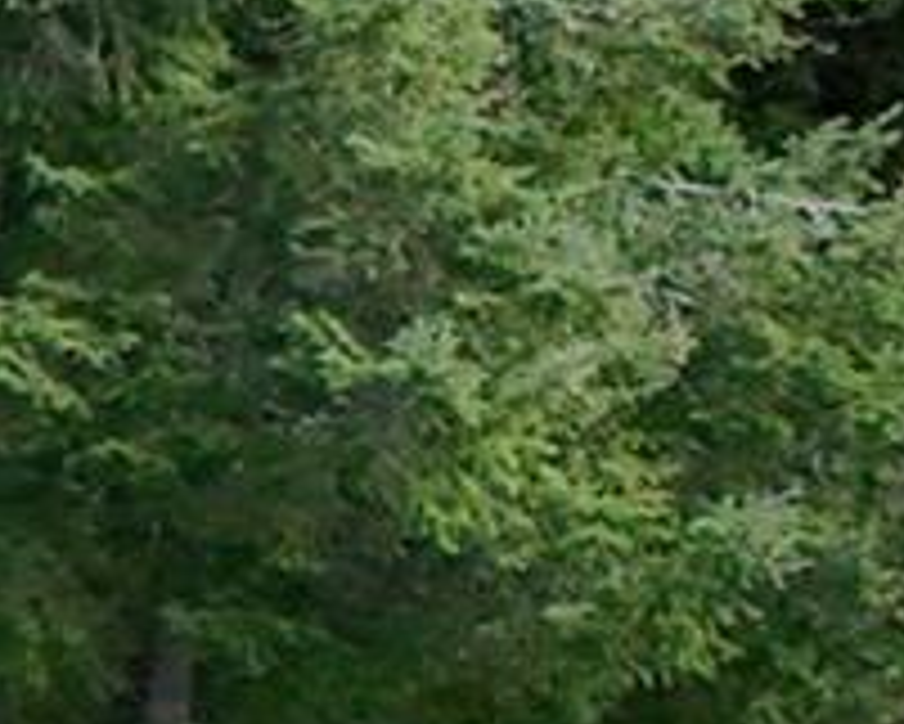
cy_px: -139
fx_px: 5996
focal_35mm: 224
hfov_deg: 7.1
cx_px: -2384
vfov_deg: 6.9
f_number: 1.8
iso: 100
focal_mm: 20
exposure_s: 1/3200
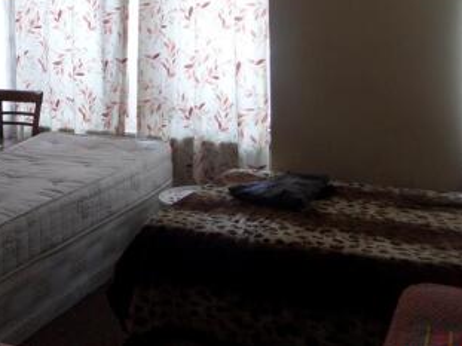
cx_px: 164
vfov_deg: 30.5
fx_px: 600
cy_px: 26
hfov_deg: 41.7
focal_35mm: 45
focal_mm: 4
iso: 120
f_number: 3.2
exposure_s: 1/30
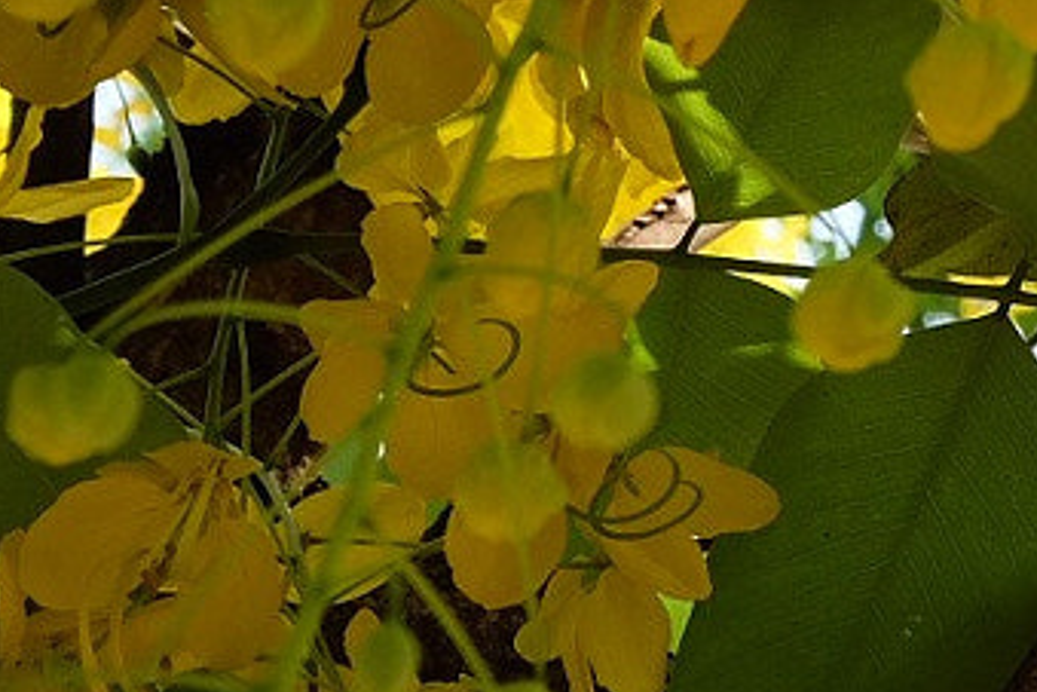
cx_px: 2212
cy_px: 274
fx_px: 4897
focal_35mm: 170
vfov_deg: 8.1
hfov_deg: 10.8
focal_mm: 24
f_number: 6.4
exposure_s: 1/350
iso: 400
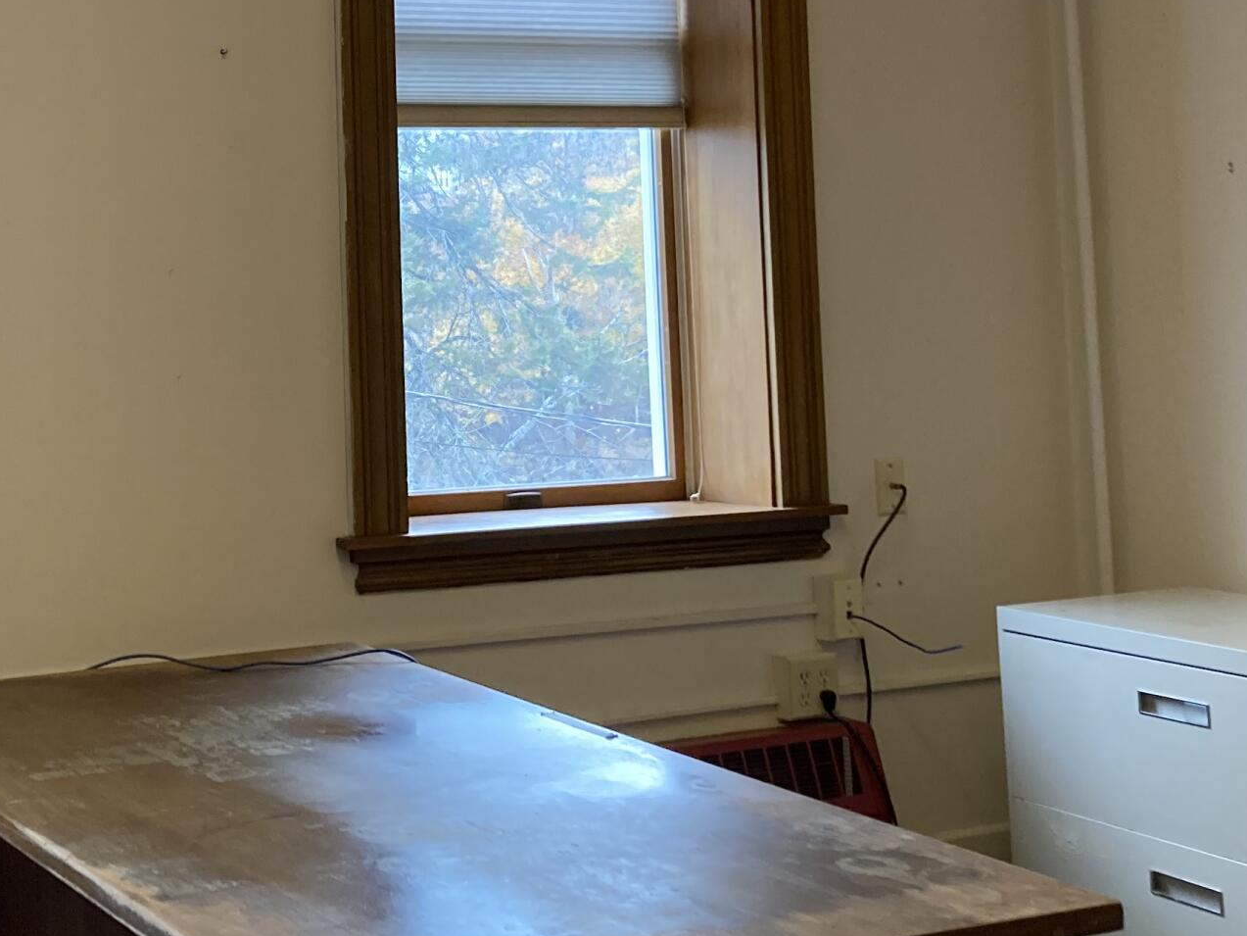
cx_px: 222
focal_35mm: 66
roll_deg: +1.7
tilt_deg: +5.2
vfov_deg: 21.9
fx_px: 2378
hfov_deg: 28.7
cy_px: 151
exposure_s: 1/60
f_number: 1.8
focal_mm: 3.99
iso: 100
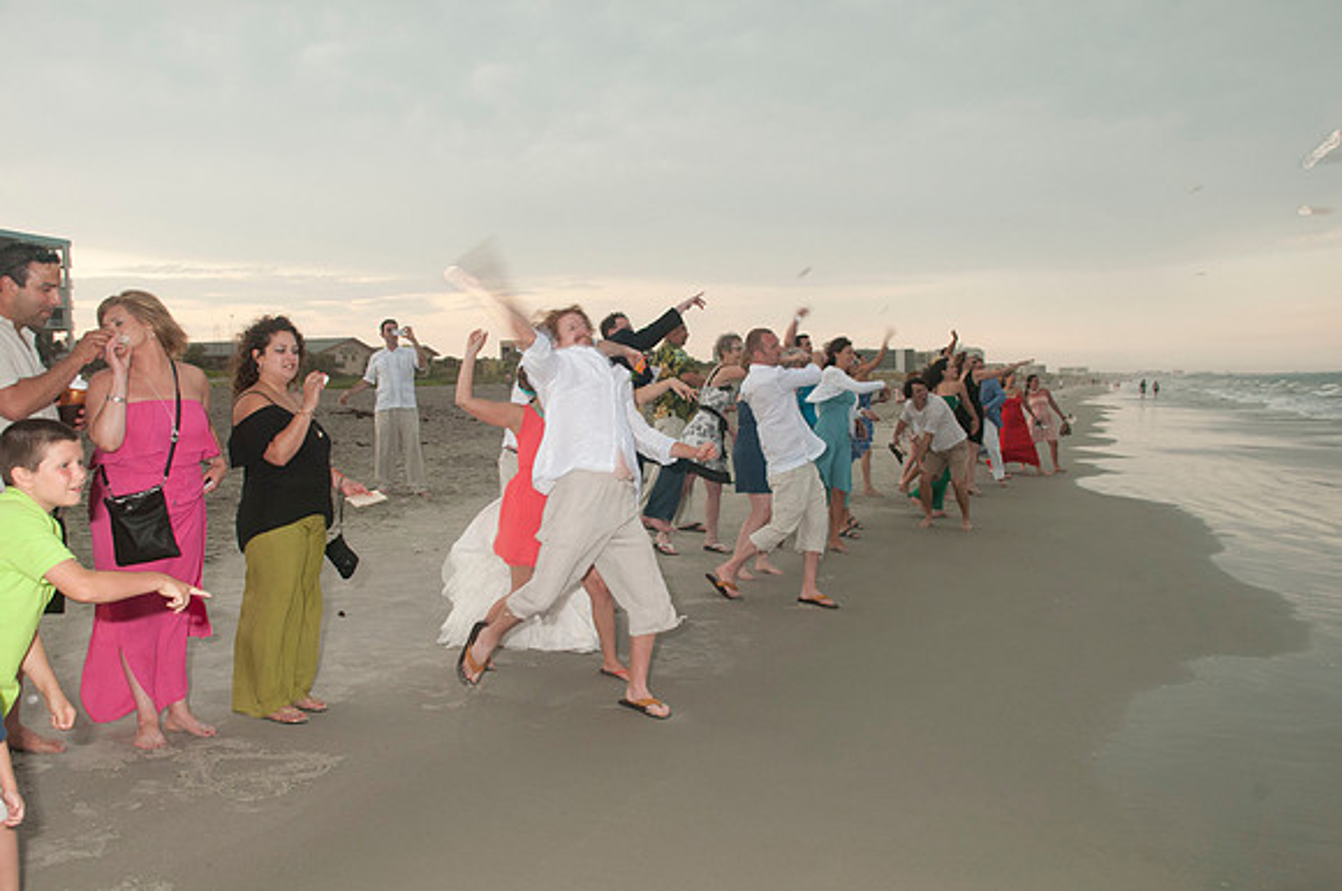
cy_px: 446
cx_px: 671
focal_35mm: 33
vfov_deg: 39.9
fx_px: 1228
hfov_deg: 57.3
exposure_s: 1/80
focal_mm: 22
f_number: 8
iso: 400
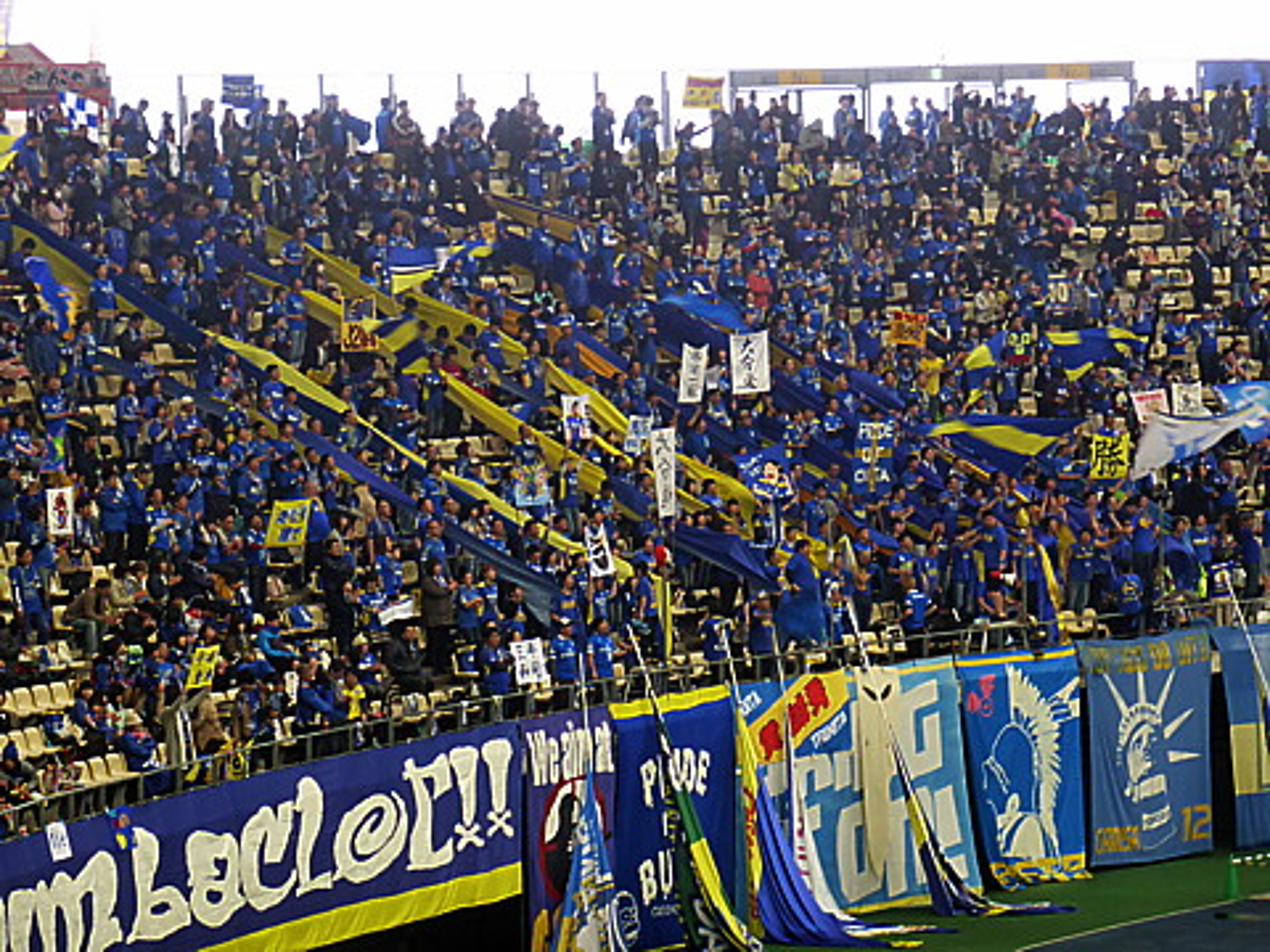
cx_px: 635
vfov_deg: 8.4
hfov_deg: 11.2
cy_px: 476
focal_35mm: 176
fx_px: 6457
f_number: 5.4
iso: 400
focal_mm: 31.3
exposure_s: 1/25
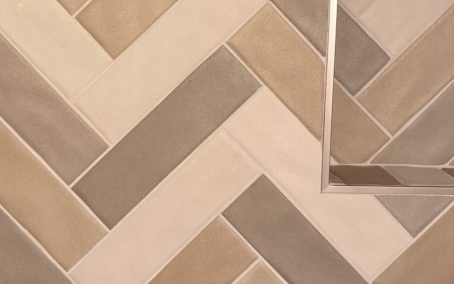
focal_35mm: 69
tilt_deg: -2.5
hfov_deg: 29.2
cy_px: 51
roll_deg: -0.9
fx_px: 854
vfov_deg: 18.7
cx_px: 103
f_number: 1.78
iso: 200
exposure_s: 1/60
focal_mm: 6.76
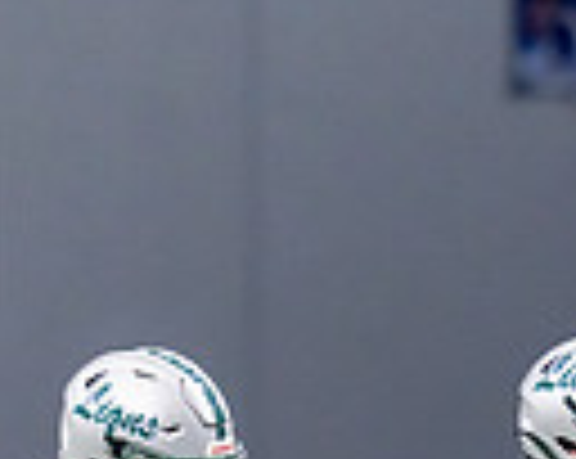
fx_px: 19302
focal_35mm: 1134
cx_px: 610
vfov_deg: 1.4
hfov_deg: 1.7
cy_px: 770
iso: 1600
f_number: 2.8
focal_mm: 200
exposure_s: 1/1000
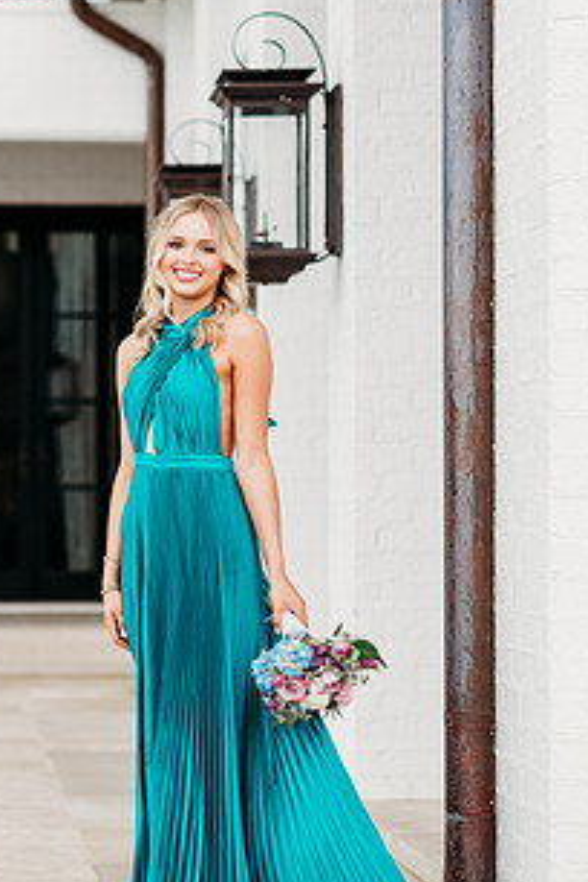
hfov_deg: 11.0
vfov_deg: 16.4
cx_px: 205
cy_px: 357
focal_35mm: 125
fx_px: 3062
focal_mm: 85
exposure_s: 1/400
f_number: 2.5
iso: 250
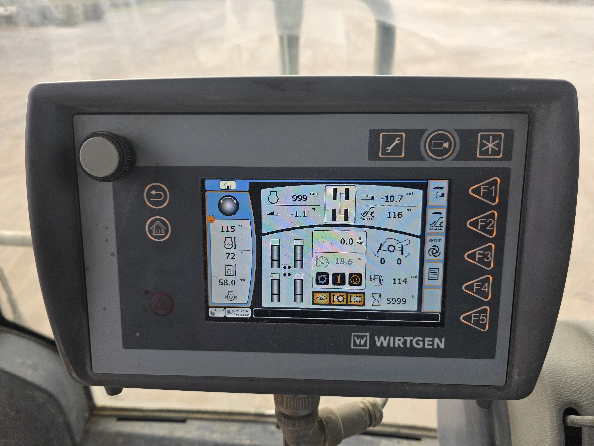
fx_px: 395
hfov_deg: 73.9
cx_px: 297
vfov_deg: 58.9
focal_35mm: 23
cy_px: 223
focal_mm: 6.3
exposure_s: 1/359
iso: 40
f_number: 1.7
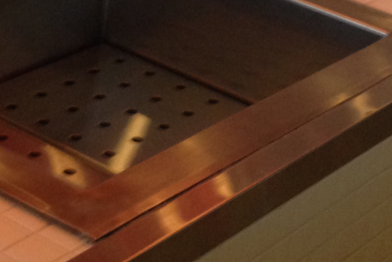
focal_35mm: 129
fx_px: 1405
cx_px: 238
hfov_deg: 15.9
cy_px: -79
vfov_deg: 10.4
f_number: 2.4
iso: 160
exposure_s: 1/20
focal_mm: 4.12
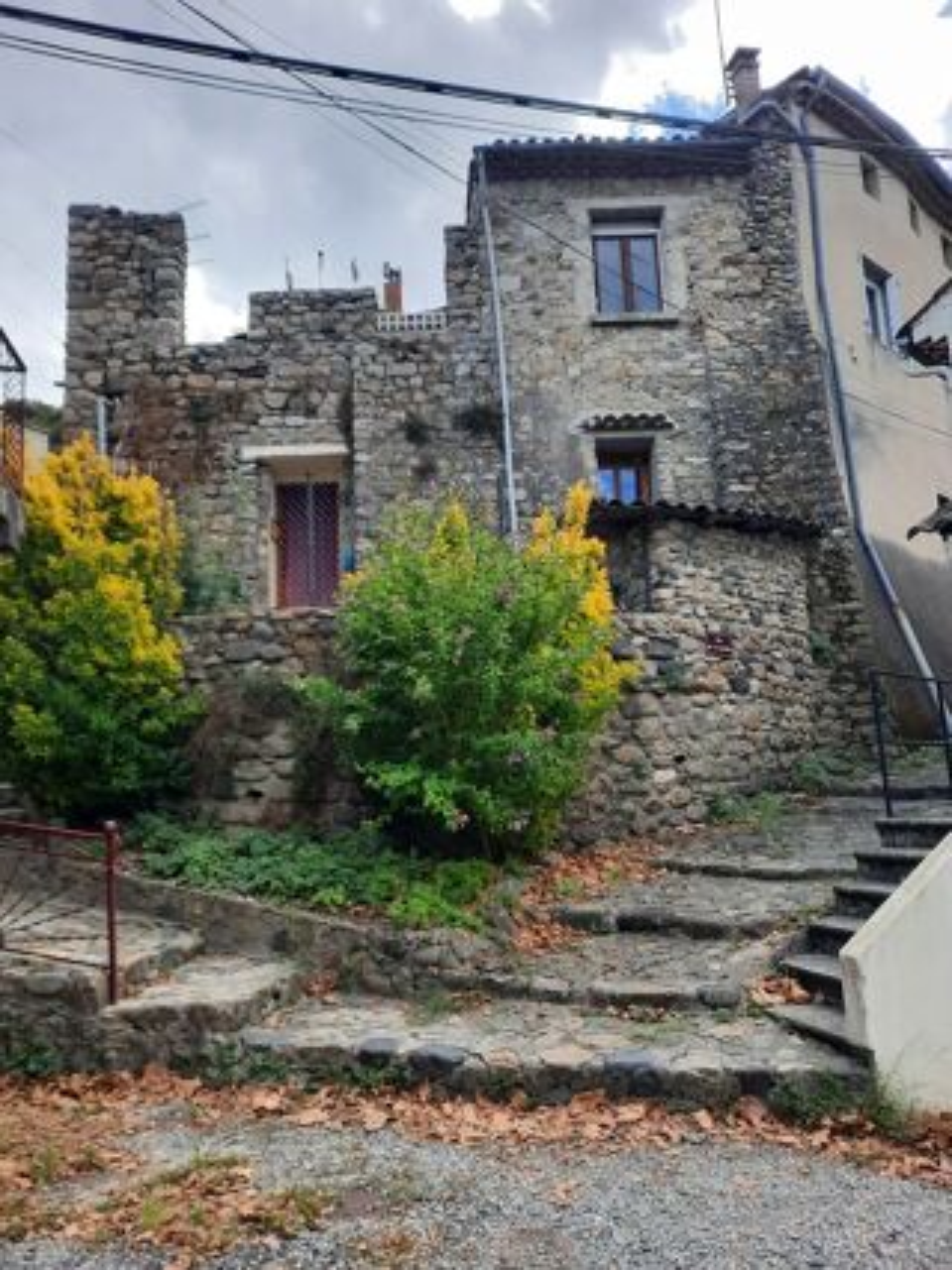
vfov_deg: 69.4
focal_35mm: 25
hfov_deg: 54.9
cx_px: 476
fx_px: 917
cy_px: 635
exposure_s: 1/302
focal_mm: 4.6
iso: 32
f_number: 2
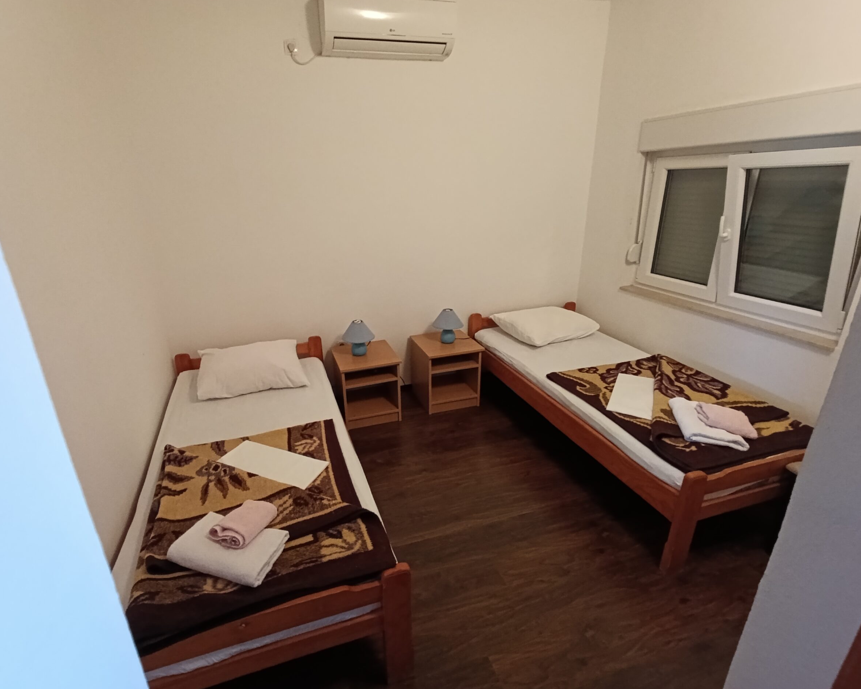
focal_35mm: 17
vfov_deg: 77.0
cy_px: 341
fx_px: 433
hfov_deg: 89.5
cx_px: 395
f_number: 2.2
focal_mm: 1.65
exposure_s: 1/25
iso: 800
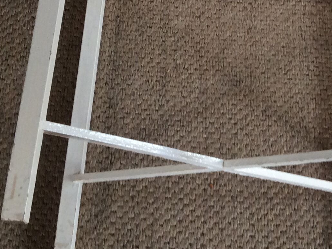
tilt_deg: -64.7
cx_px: 216
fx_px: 767
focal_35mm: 80
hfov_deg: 24.3
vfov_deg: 17.8
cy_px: -24
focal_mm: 3.3
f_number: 2.4
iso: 80
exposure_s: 1/25
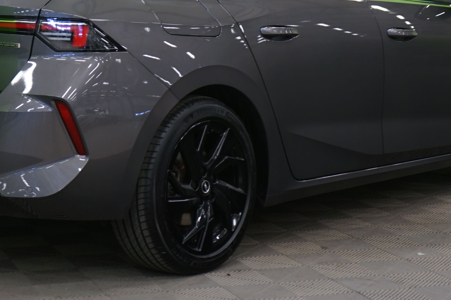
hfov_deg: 21.0
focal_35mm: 97
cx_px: 178
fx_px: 1215
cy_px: 1
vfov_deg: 13.9
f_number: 4.5
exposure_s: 1/8
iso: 400
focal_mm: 48
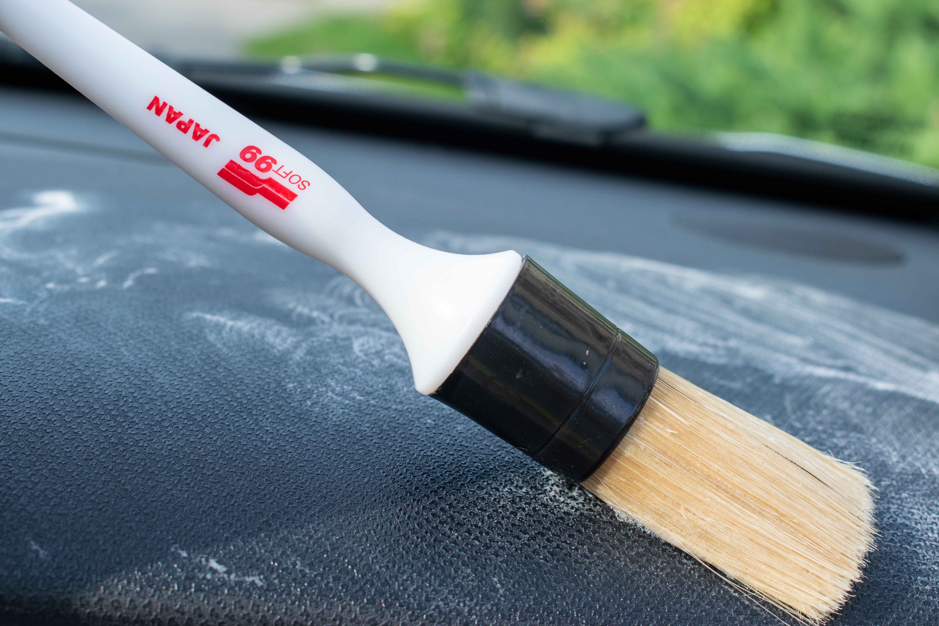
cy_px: 313
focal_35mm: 63
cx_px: 470
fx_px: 1643
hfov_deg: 31.9
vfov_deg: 21.6
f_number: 8
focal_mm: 42
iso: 250
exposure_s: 1/250
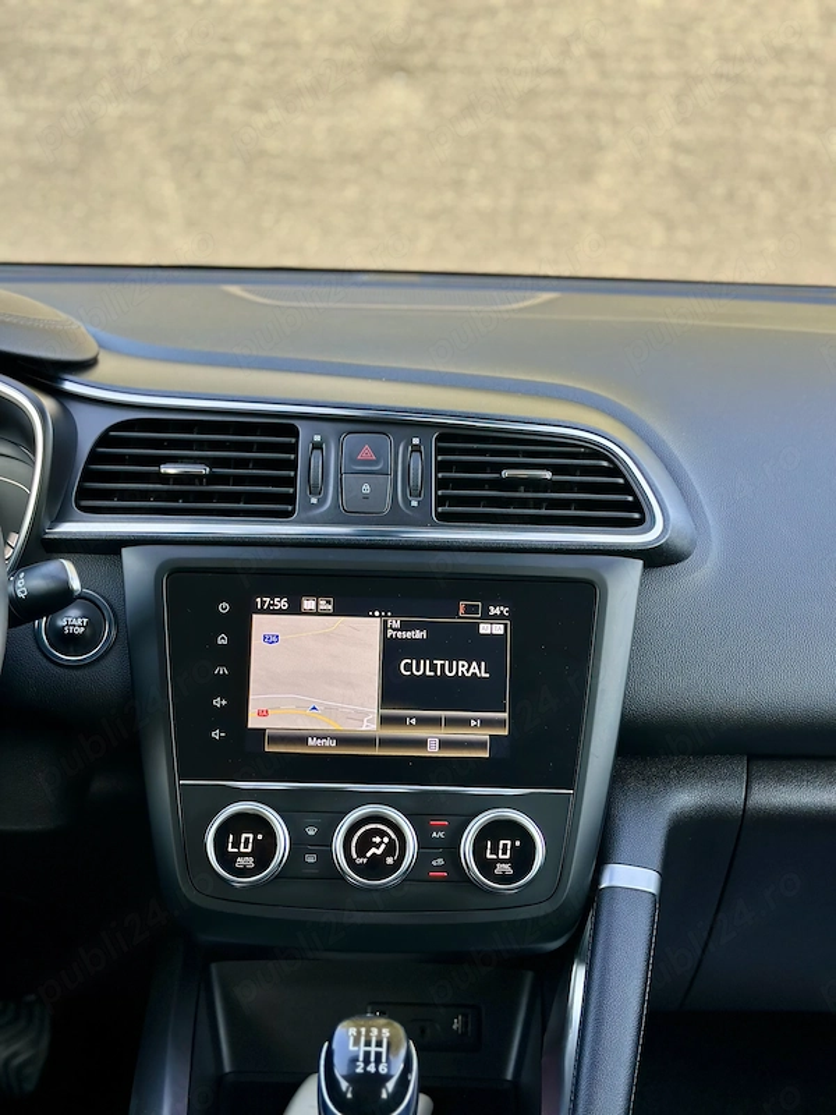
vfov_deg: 39.7
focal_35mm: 48
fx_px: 1546
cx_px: 418
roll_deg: -3.2
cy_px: 558
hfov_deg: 30.3
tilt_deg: -14.9
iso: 100
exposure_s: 1/167
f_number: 1.78
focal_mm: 6.86
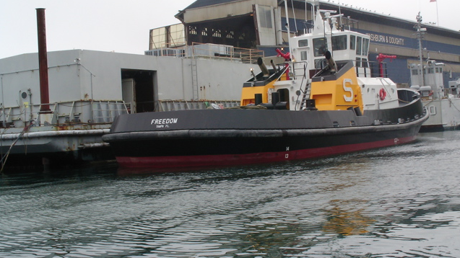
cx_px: 230
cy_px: 101
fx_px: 707
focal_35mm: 58
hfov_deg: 36.0
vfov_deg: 20.7
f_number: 6.8
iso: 50
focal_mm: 8.1
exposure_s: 1/200
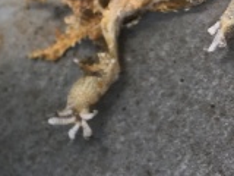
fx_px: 784
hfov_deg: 14.3
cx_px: -225
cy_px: 176
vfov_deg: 12.6
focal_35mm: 116
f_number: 2.2
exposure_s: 1/60
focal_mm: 4.15
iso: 25
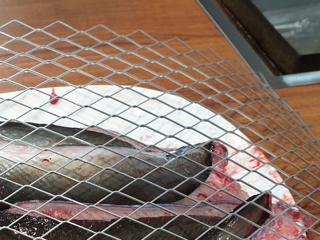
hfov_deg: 33.0
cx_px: 11
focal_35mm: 54
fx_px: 499
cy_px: 204
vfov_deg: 26.3
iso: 200
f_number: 2.4
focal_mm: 4.3
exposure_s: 1/60
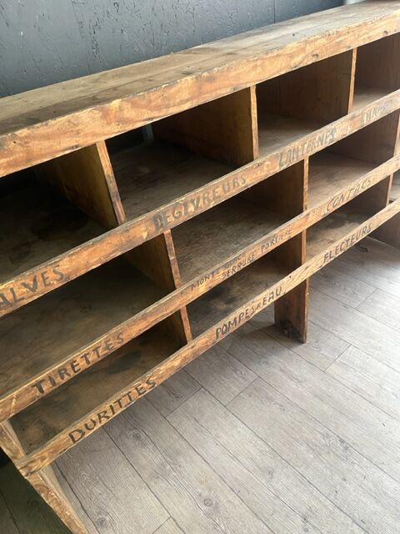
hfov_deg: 53.1
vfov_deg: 67.3
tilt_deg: -37.5
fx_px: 401
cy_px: 267
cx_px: 200
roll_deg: +6.6
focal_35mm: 26
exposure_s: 1/60
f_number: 1.6
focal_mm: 5.1
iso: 200
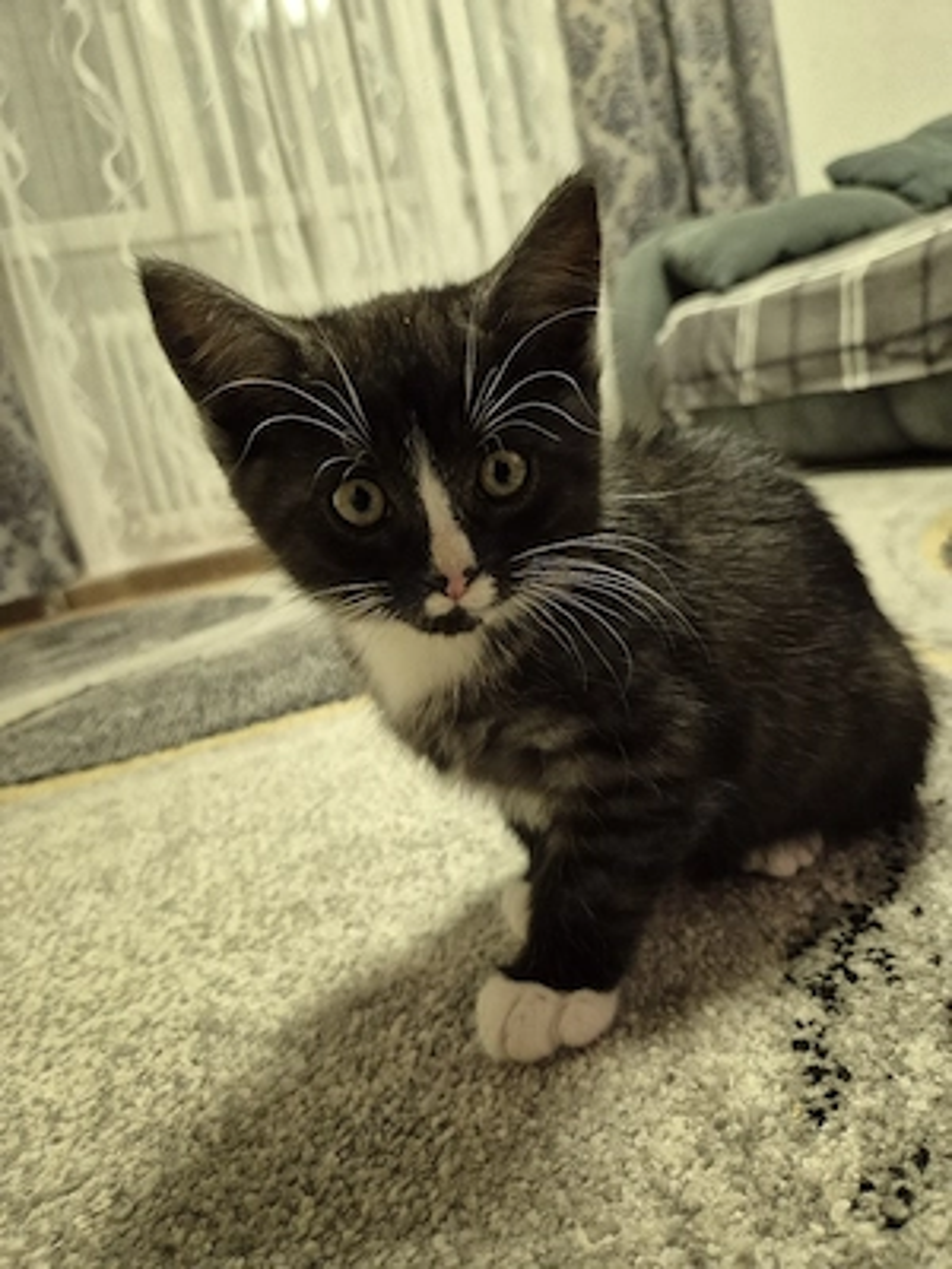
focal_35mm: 23
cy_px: 634
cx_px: 476
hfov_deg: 58.9
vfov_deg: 73.9
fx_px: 843
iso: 640
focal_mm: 5.4
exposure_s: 1/100
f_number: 1.8
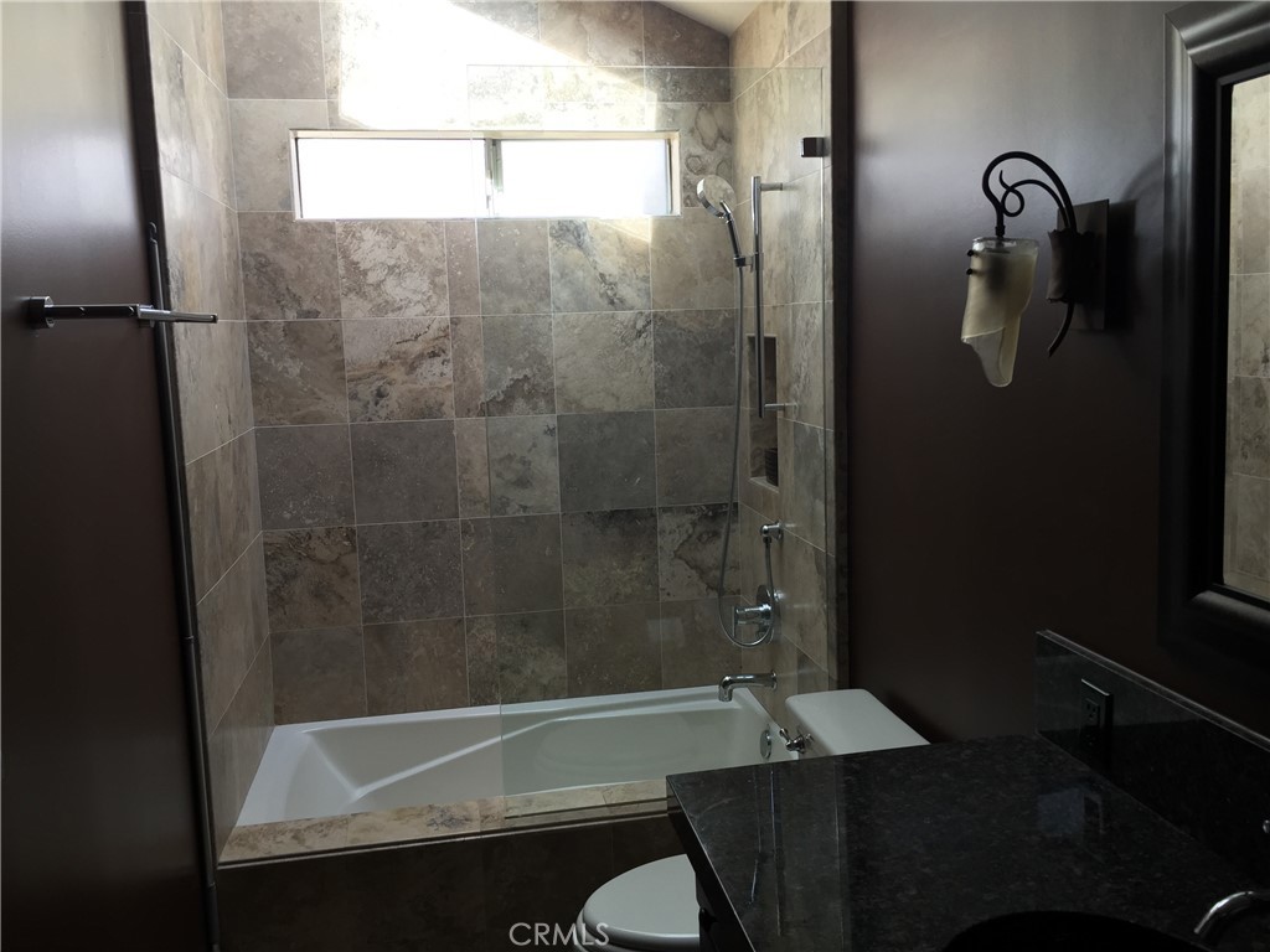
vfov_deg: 48.2
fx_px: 1064
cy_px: 476
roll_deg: +1.5
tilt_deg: -6.5
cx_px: 635
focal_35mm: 29
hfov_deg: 61.7
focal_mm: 4.15
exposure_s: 1/40
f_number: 2.2
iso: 32
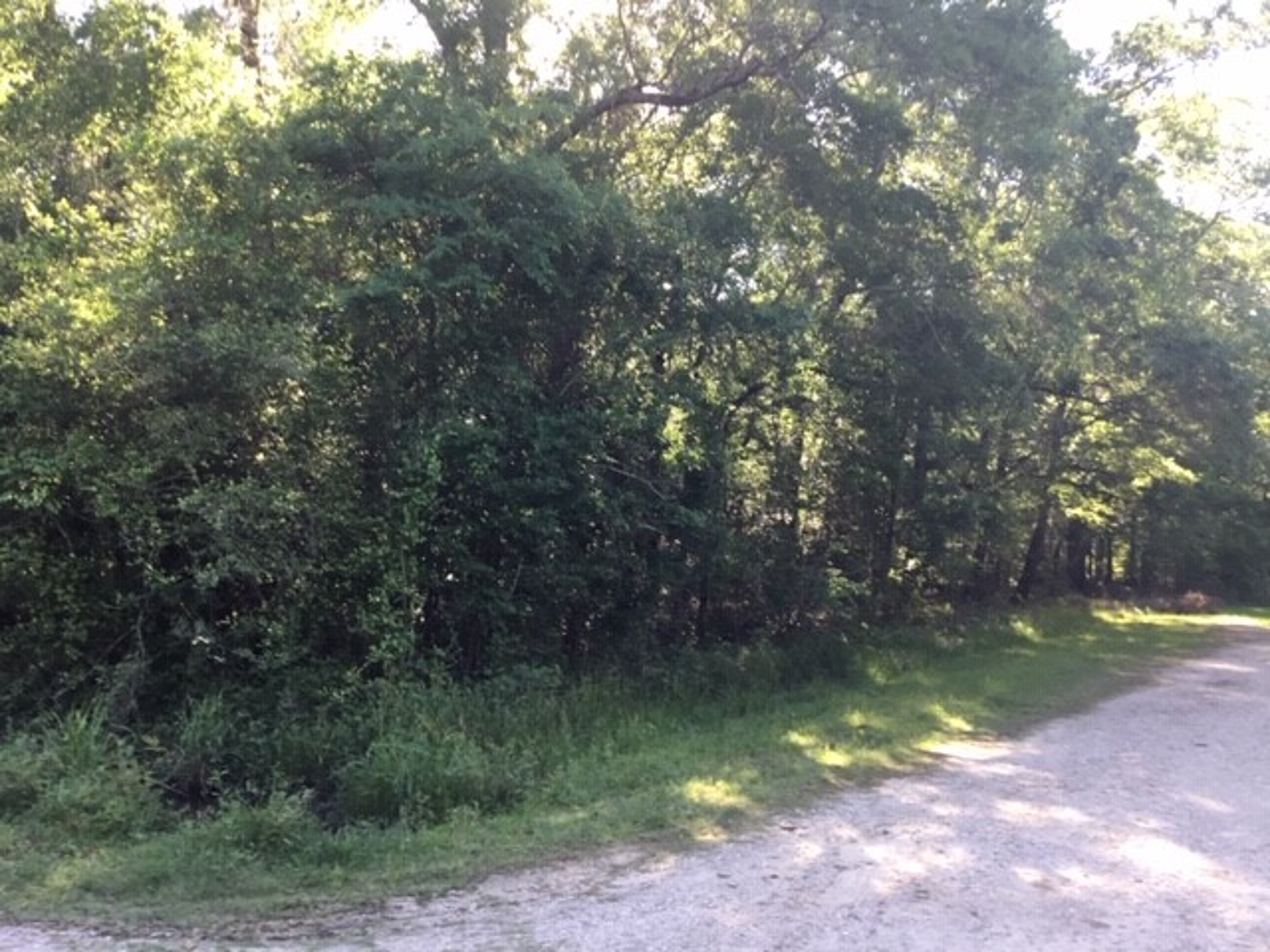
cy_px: 476
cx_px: 635
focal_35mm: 31
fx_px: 1137
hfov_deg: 58.4
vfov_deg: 45.4
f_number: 2.4
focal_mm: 3.3
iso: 32
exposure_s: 1/60
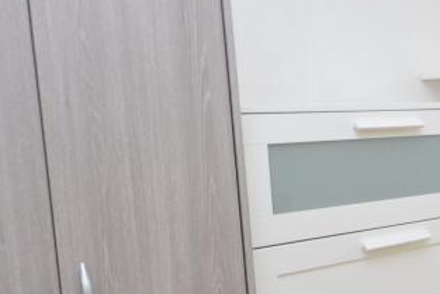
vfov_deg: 27.4
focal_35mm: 49
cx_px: 470
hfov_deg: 35.3
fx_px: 599
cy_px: 194
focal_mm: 10
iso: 400
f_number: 4.8
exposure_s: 1/90
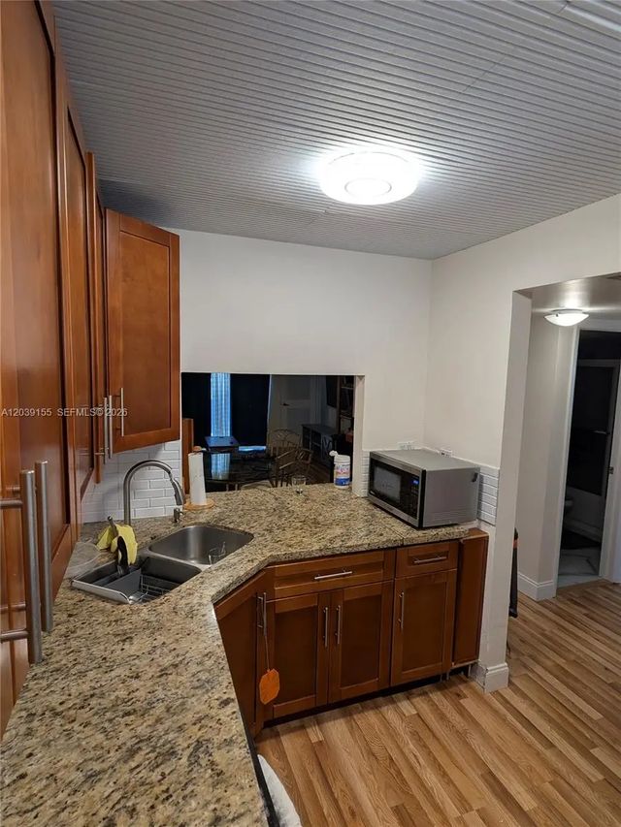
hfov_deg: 71.6
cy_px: 414
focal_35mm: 18
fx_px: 430
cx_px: 310
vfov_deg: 87.7
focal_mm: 2.71
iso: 59
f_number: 2.2
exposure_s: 1/40
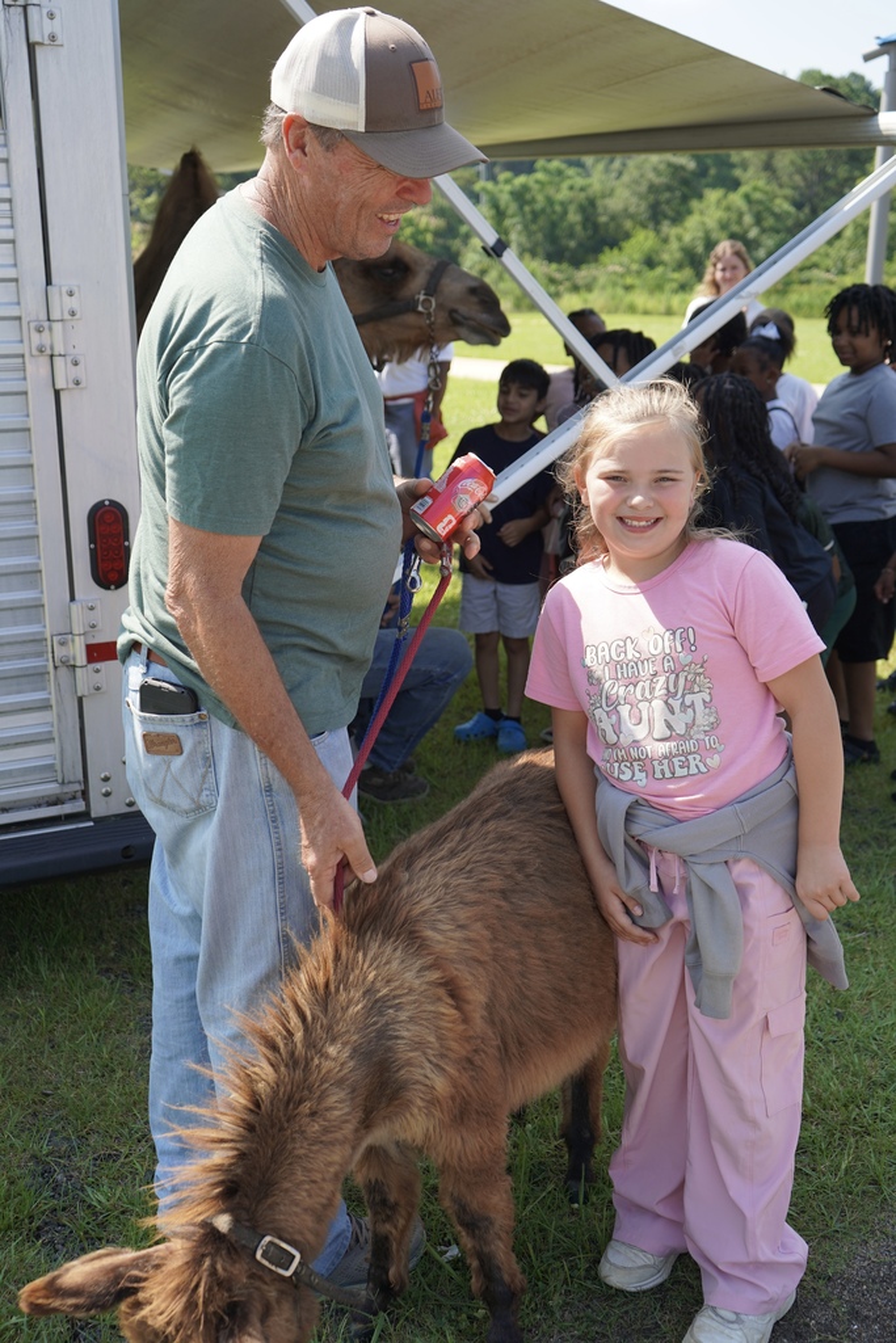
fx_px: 1343
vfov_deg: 53.1
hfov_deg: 36.9
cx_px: 448
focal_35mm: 36
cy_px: 672
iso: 100
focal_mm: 36
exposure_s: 1/320
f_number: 4.5
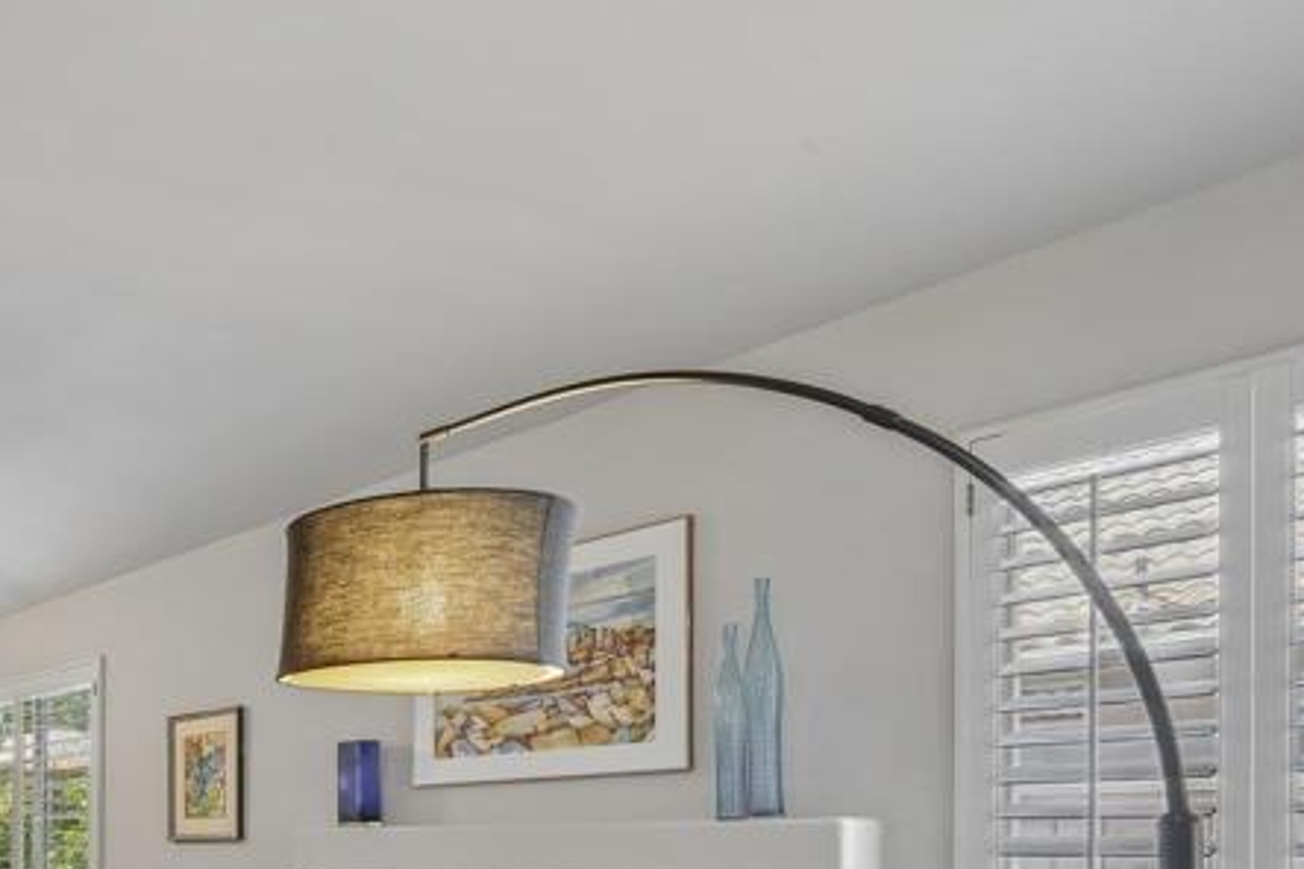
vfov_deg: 39.0
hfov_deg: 47.9
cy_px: 851
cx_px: -73
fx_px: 1087
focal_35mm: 30
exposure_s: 1/6
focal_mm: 13
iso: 400
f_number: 13
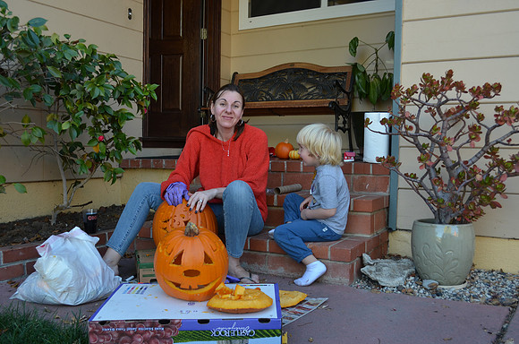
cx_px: 260
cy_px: 172
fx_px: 518
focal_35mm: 36
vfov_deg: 36.7
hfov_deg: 53.2
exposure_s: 1/125
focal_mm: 24
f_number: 5.6
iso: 320
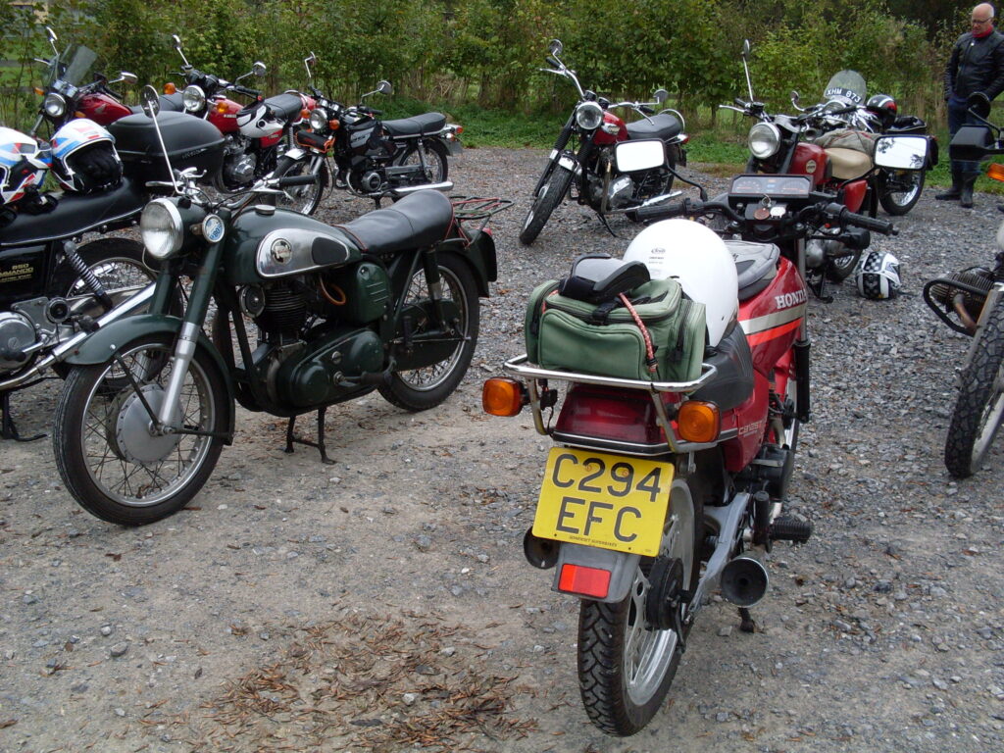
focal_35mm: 38
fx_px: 1102
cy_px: 376
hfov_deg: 49.0
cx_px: 502
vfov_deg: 37.7
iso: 80
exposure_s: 1/250
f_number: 2.8
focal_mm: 6.3
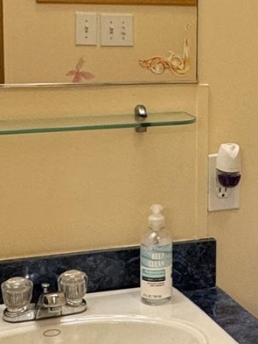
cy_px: 92
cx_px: 262
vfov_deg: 23.6
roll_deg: -0.6
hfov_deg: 17.5
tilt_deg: -6.5
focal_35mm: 82
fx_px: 814
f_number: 2.2
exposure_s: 1/120
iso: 200
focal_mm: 2.22
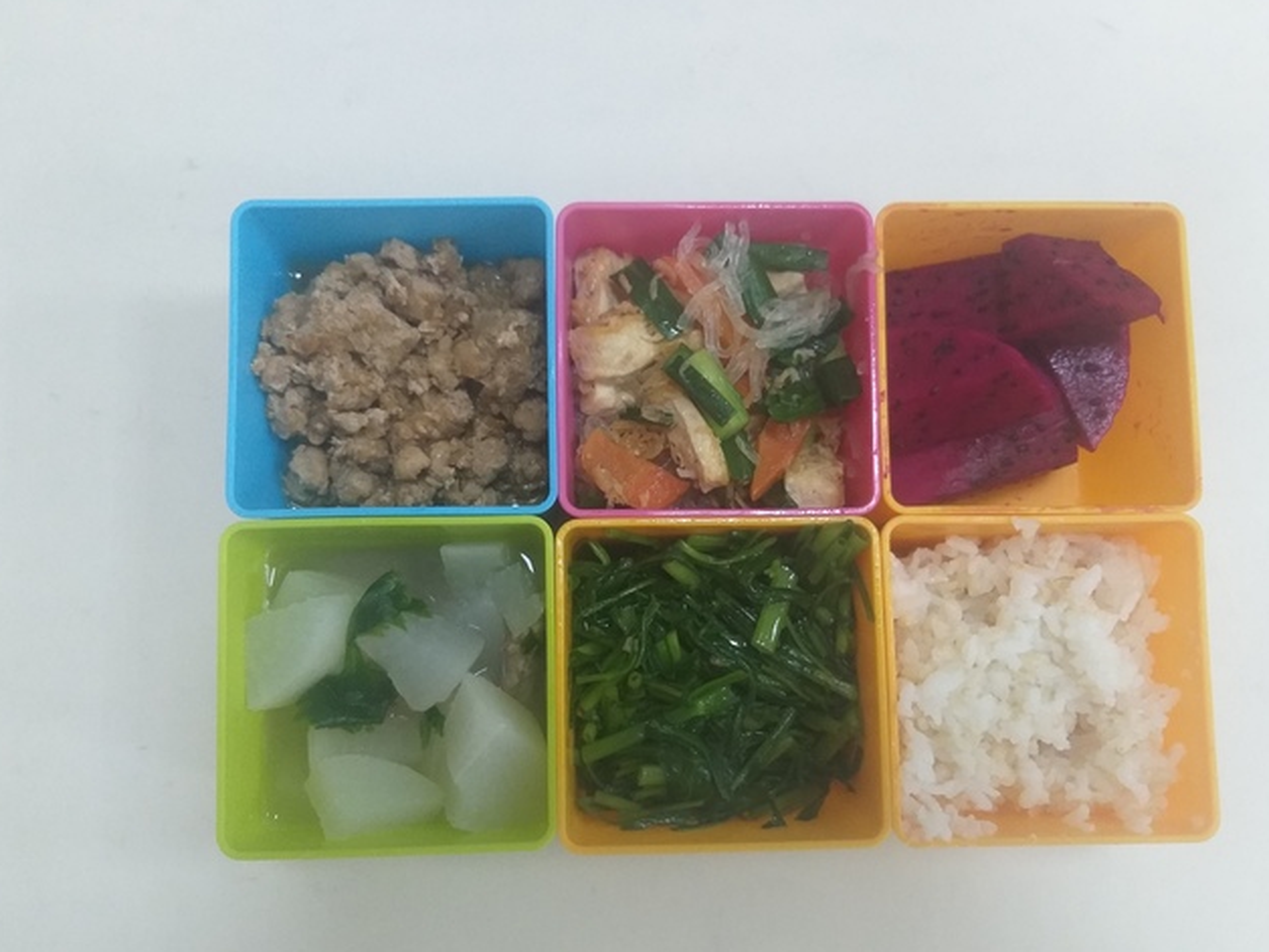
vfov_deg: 48.2
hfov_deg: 61.7
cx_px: 645
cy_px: 520
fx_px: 1063
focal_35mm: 29
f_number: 1.7
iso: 160
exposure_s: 1/60
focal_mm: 3.93
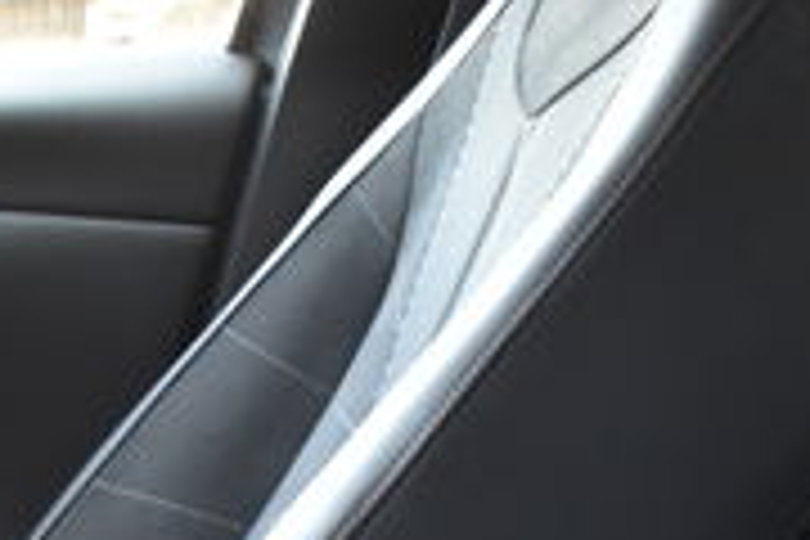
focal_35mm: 167
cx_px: -472
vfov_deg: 7.6
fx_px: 3757
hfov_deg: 11.7
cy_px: 1388
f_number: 3.5
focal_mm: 20
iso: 1250
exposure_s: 1/60
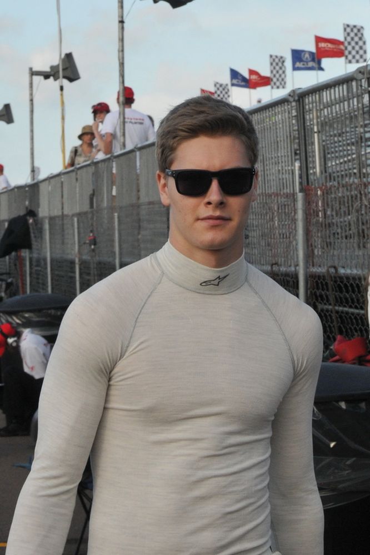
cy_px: 278
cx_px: 185
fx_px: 1111
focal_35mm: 72
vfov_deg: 28.1
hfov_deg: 18.9
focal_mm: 48
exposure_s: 1/500
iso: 400
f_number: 10
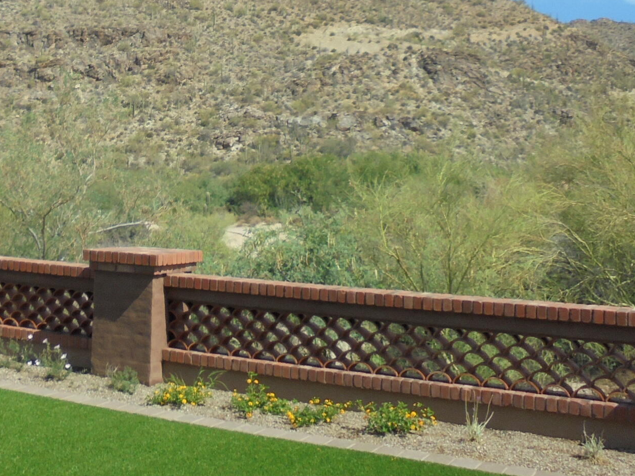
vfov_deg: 26.3
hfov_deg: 34.9
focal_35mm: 54
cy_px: 66
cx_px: 177
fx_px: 991
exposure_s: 1/100
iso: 100
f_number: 11.5
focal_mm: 4.6
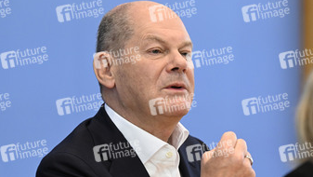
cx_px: 185
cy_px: 128
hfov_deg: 8.8
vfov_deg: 5.0
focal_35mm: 245
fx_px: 2035
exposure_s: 1/1250
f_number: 4.5
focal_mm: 175
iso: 4000
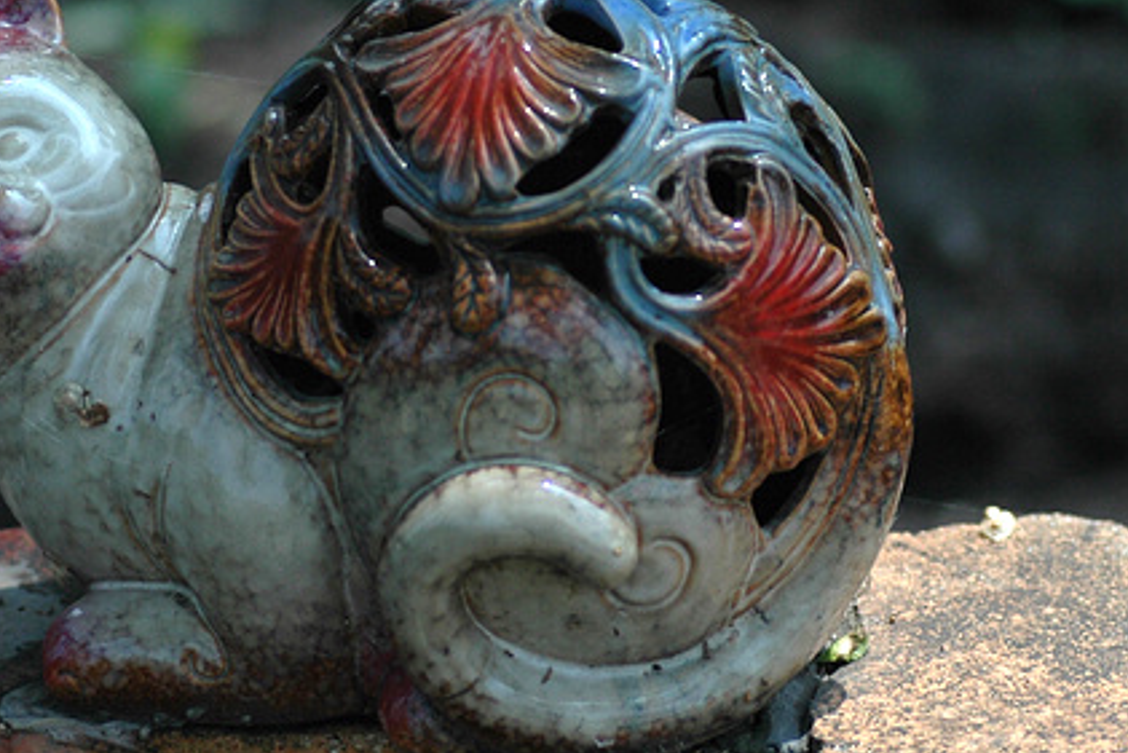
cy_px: 184
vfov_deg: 6.1
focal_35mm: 224
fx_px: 7021
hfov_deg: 9.2
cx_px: 638
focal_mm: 90
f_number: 3
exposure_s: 1/2500
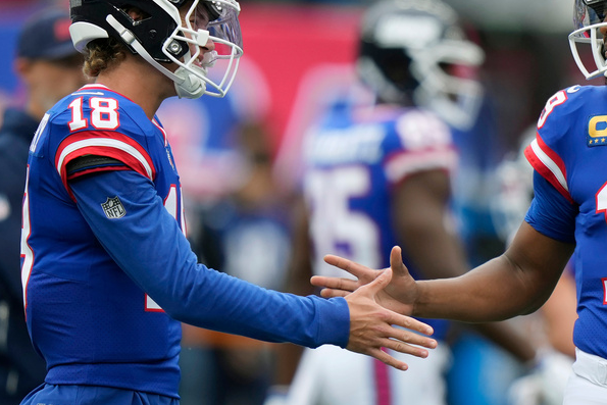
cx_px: 444
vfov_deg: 1.3
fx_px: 17404
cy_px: 237
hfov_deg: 2.0
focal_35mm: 1032
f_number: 2.8
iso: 500
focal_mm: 400
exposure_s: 1/2500
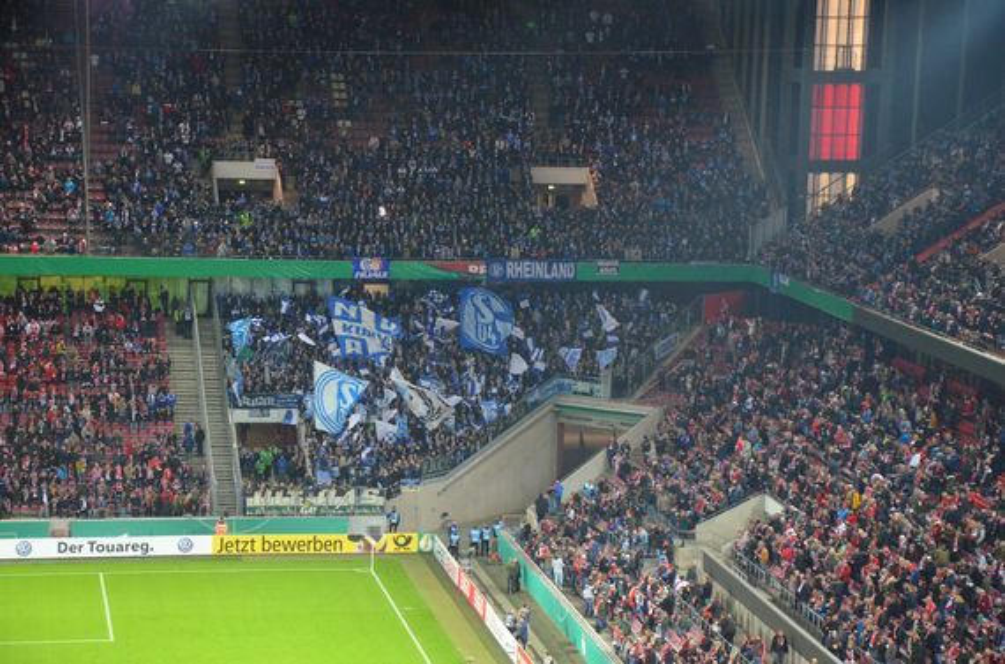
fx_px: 3133
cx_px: 502
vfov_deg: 12.1
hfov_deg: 18.2
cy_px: 332
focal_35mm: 112
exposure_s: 1/125
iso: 2500
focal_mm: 75
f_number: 5.3
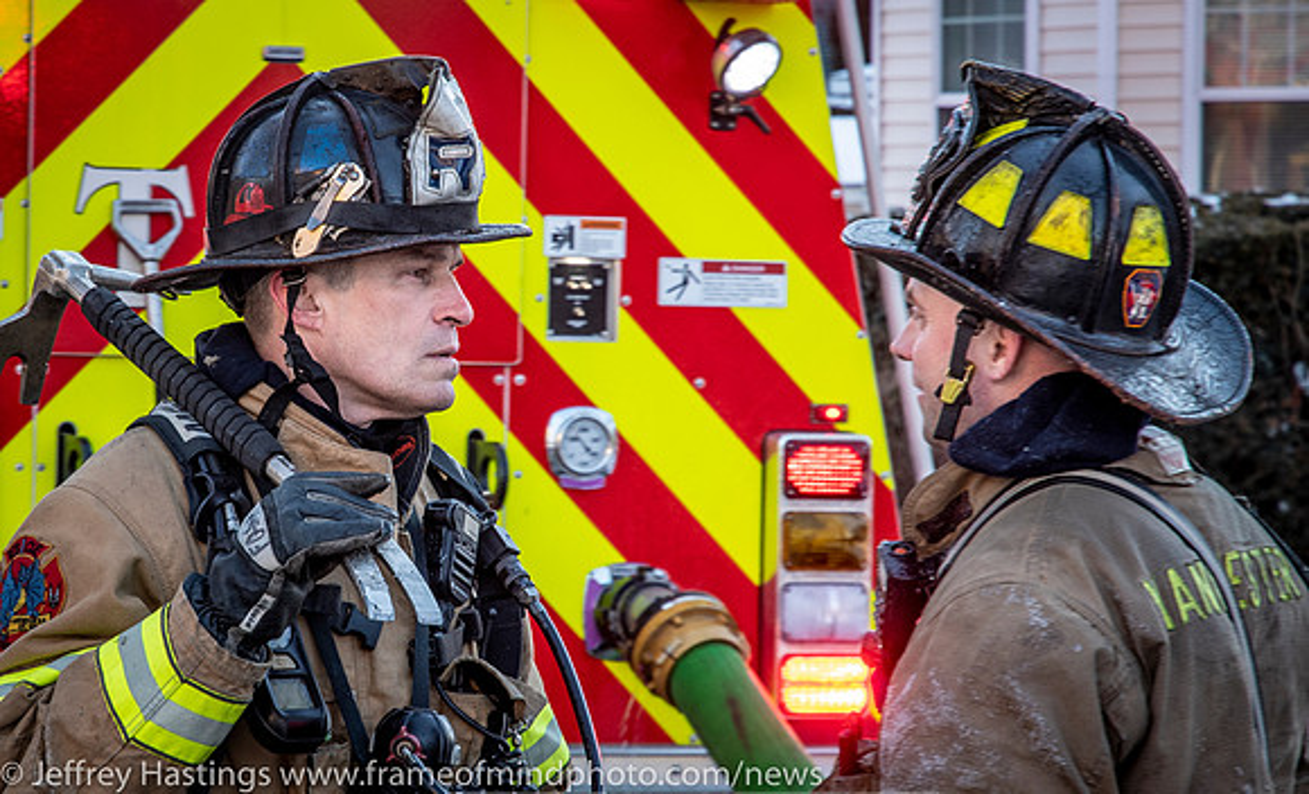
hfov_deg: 11.8
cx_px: 375
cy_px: 382
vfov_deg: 7.2
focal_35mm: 178
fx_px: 6302
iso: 500
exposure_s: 1/80
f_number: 8
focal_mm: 80
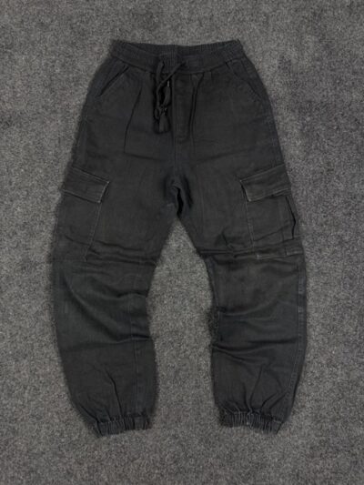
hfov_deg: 56.8
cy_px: 242
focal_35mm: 24
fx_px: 336
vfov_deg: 71.6
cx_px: 182
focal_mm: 6.76
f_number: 1.78
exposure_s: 1/50
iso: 160
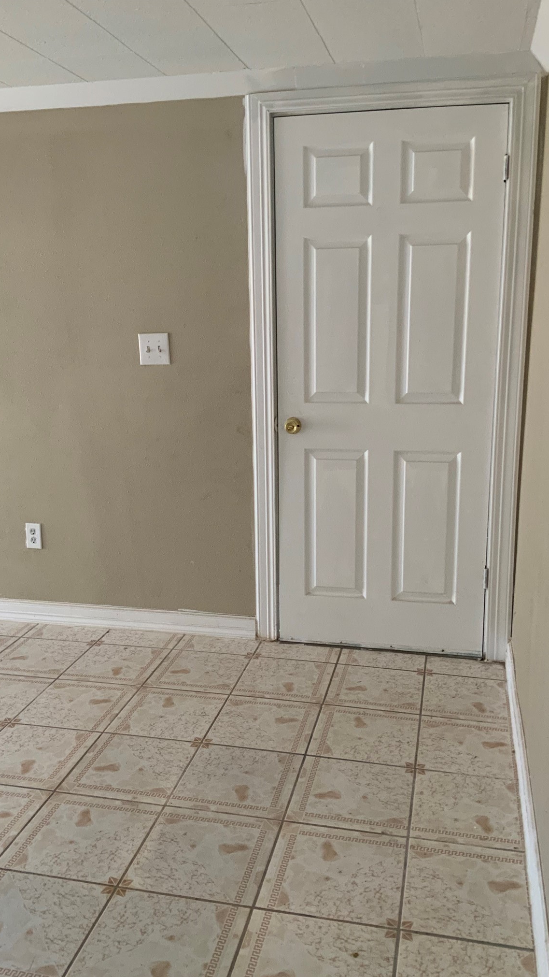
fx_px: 828
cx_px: 273
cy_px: 494
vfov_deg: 61.0
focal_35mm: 32
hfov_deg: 36.7
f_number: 1.8
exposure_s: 1/60
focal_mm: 3
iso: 100
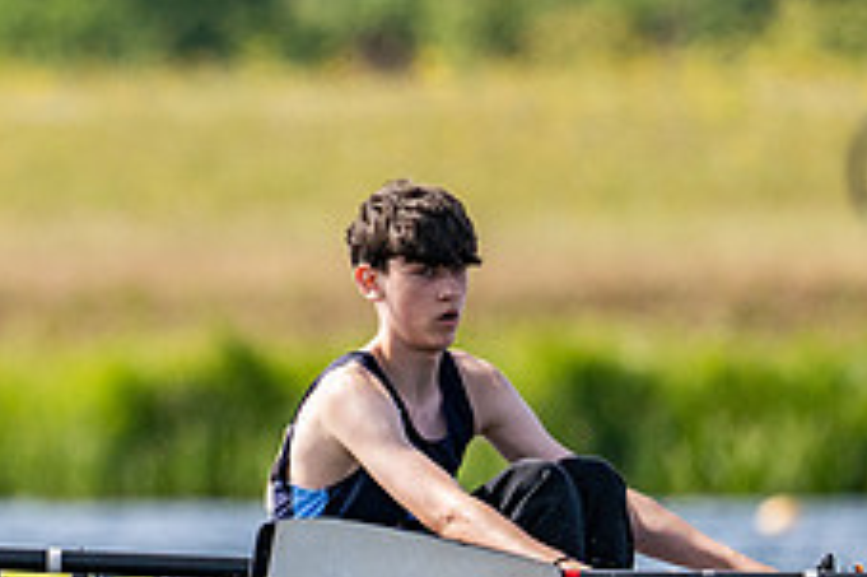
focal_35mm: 1534
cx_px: 206
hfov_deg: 1.3
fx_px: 36916
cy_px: 428
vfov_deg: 0.9
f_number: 4.5
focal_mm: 400
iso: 280
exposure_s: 1/2500
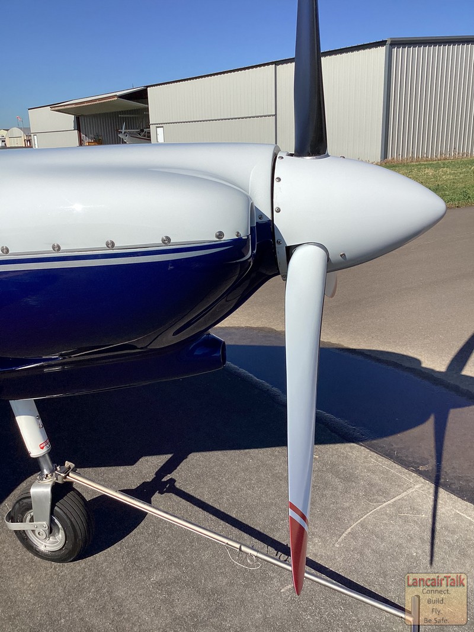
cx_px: 237
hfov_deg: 45.4
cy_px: 316
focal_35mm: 31
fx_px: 566
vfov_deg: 58.4
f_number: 2.4
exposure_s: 1/2331
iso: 25
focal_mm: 3.3
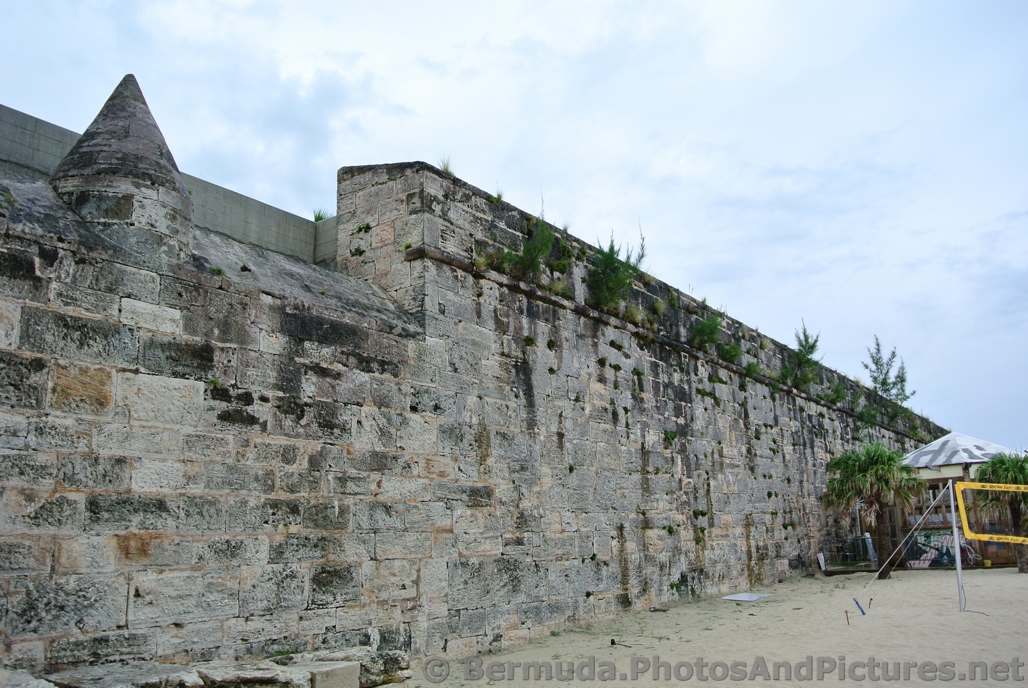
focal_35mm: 29
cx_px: 514
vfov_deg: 45.1
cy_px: 344
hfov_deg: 63.6
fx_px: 829
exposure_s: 1/250
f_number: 4
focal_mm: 11
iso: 100
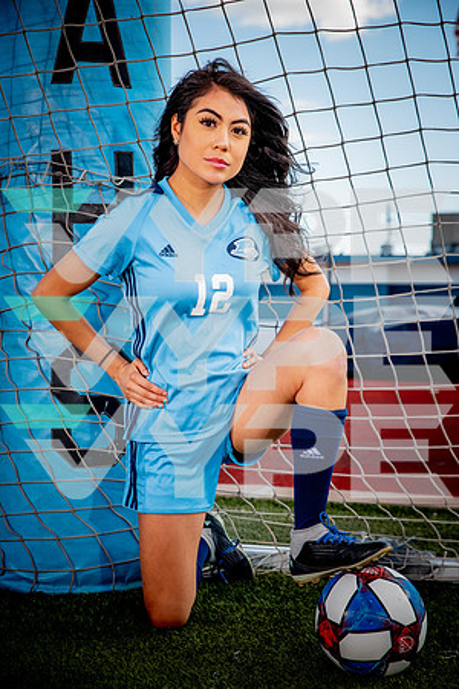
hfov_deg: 19.5
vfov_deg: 28.8
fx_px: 1339
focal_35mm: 70
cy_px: 344
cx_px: 230
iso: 125
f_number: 5.6
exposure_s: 1/320
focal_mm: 70
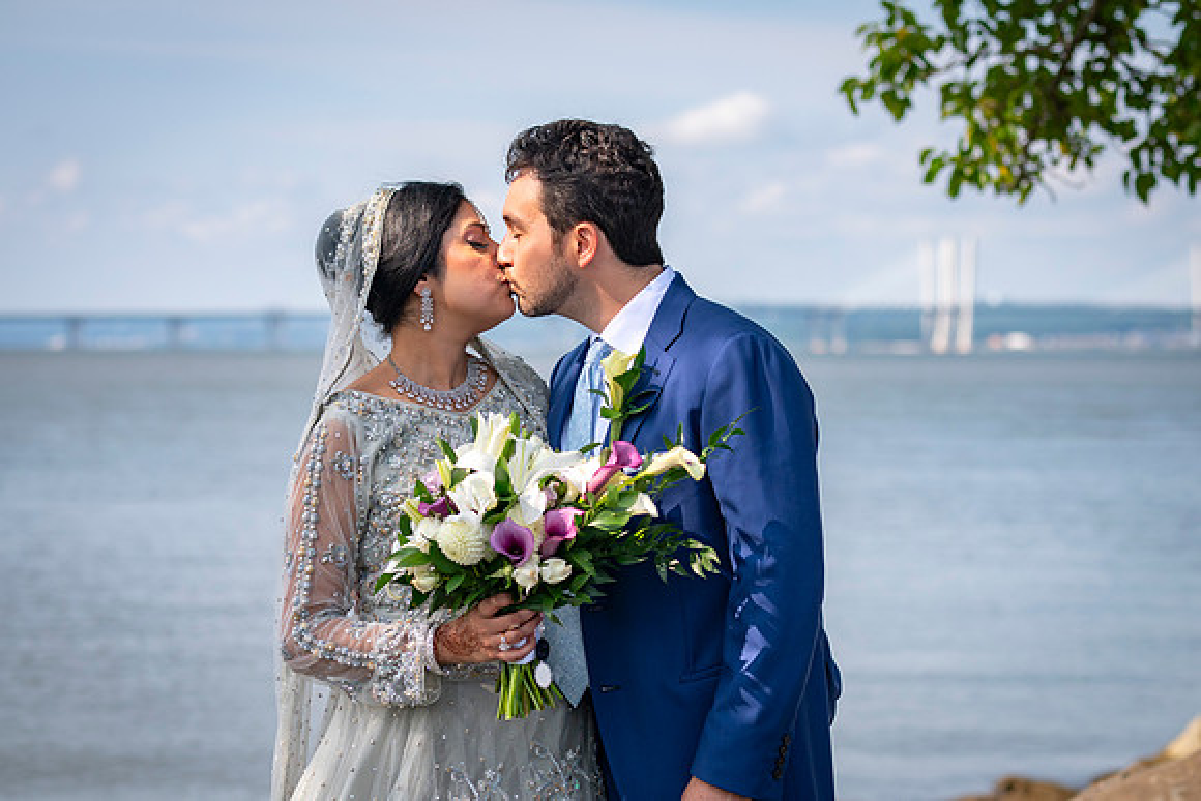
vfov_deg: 14.9
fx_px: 3069
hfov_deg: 22.1
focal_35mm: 92
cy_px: 389
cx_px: 610
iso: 640
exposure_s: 1/6400
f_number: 4
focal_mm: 85
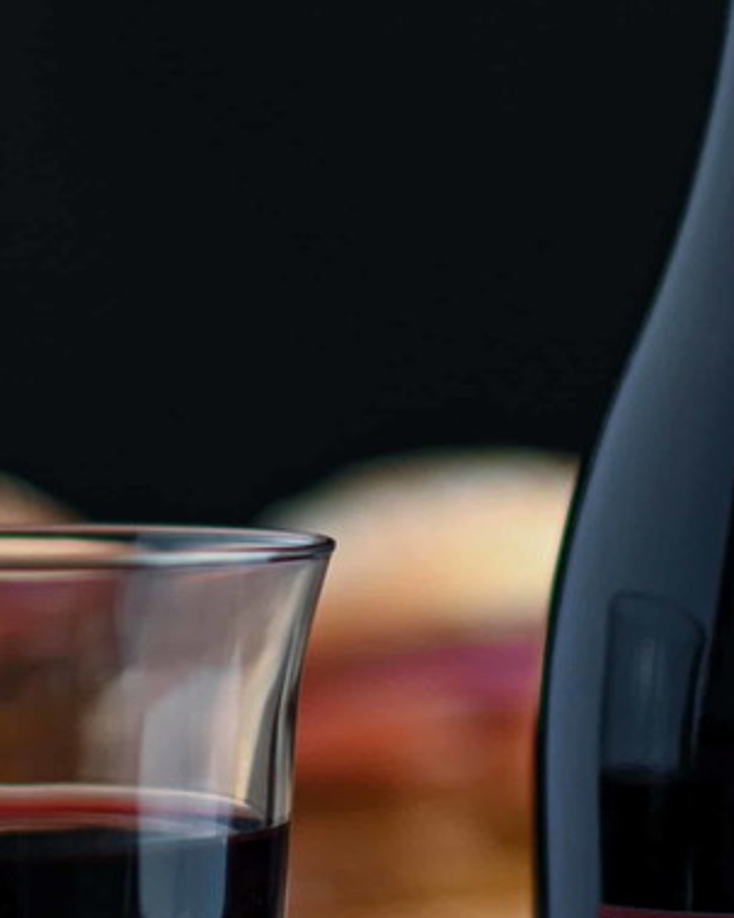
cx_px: 712
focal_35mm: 223
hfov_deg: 6.9
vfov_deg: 8.7
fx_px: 6058
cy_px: 283
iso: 125
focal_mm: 50
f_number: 1.8
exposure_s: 1/200
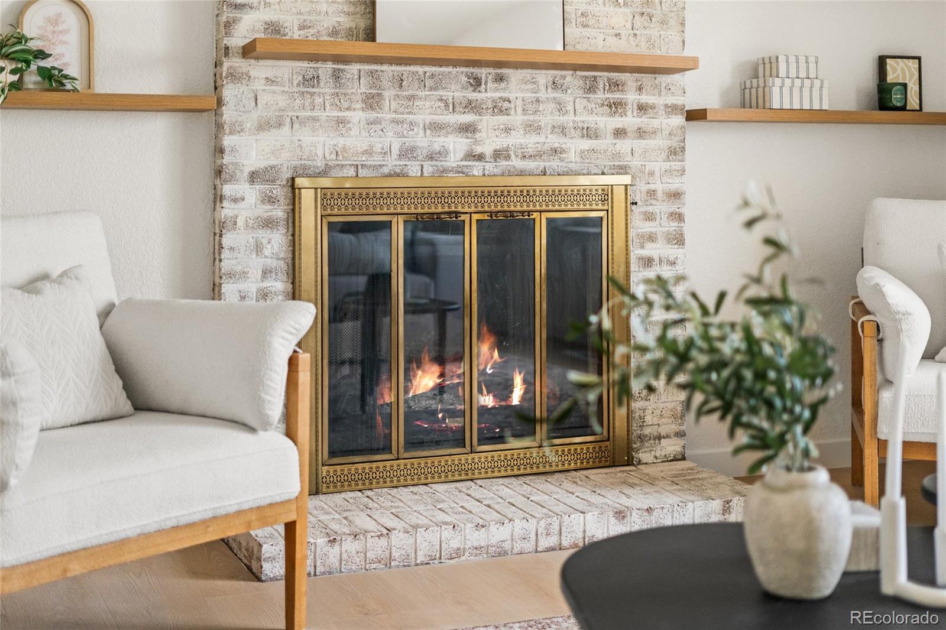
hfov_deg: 39.6
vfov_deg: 27.0
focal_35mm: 50
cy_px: 315
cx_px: 473
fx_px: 1314
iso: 640
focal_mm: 50
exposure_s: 1/250
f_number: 1.8
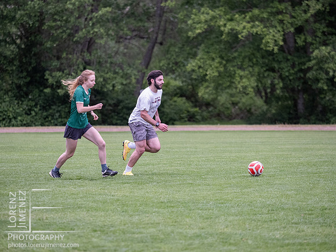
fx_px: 2524
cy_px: 126
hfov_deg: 7.6
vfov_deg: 5.7
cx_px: 168
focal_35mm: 260
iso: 1600
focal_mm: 130
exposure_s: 1/1250
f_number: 2.8
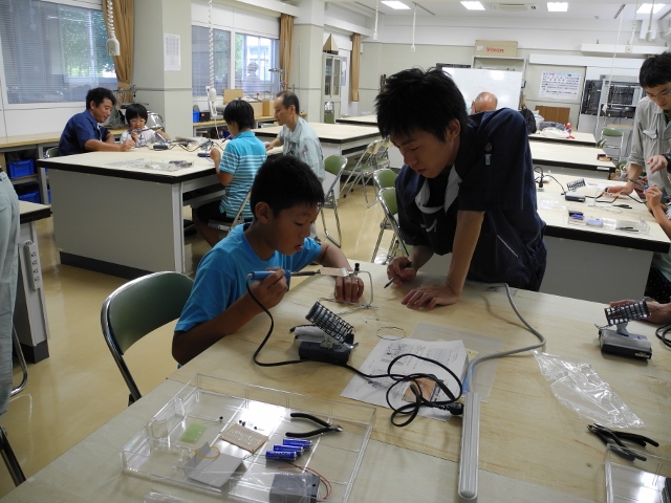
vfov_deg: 49.7
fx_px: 543
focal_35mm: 28
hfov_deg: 63.4
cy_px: 252
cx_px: 336
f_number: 2.8
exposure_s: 1/50
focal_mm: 6
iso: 100
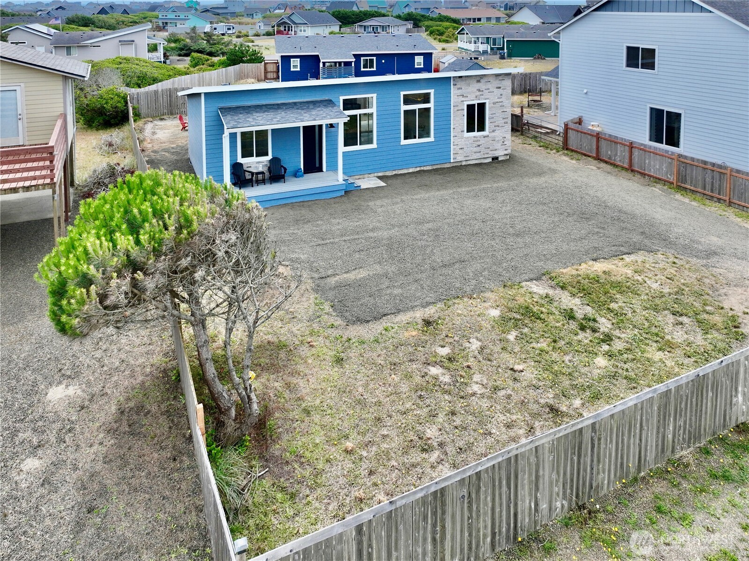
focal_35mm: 24
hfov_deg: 71.6
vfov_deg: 56.8
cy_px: 280
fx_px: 519
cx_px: 374
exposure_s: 1/2500
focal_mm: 12.29
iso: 230
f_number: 2.8
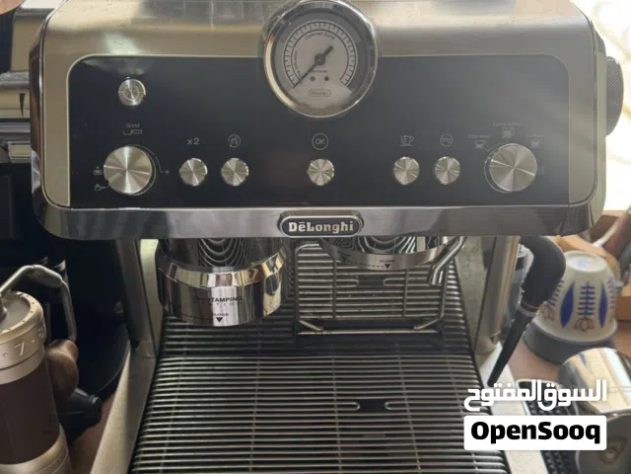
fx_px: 437
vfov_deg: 56.8
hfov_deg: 71.6
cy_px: 237
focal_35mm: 24
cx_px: 316
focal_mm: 6.76
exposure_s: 1/121
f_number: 1.78
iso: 200
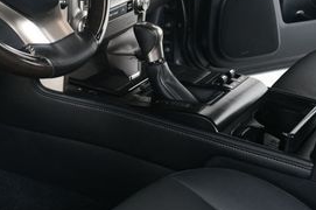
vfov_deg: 15.5
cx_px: -3
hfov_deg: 22.9
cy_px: -30
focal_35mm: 85
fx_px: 745
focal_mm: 24
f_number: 3.8
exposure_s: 1/160
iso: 100
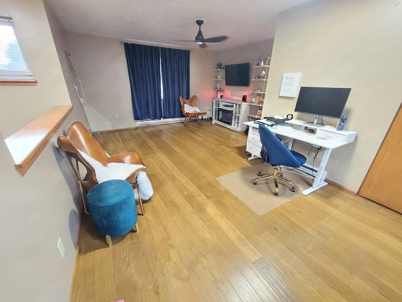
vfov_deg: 89.9
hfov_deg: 106.2
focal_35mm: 13
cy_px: 151
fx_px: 151
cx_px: 201
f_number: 2.2
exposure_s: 1/24
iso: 1000
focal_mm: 2.2
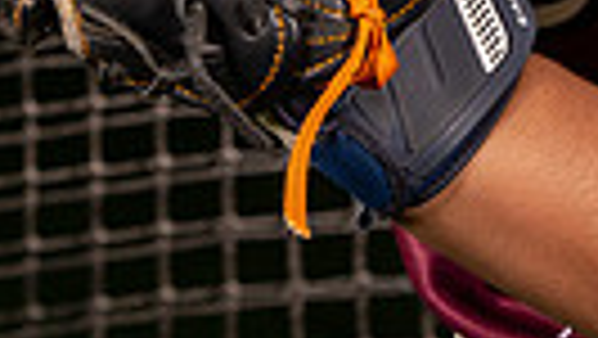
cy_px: -653
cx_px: 697
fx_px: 5077
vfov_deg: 3.7
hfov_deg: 6.7
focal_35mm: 320
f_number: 8
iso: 100
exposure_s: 1/125
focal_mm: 60
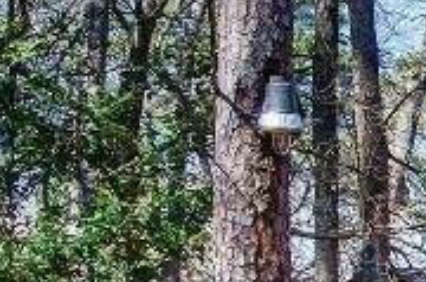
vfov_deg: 5.8
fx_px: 2738
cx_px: 1220
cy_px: 405
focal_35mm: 232
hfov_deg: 7.8
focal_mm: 24
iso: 100
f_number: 6.7
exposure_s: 1/180
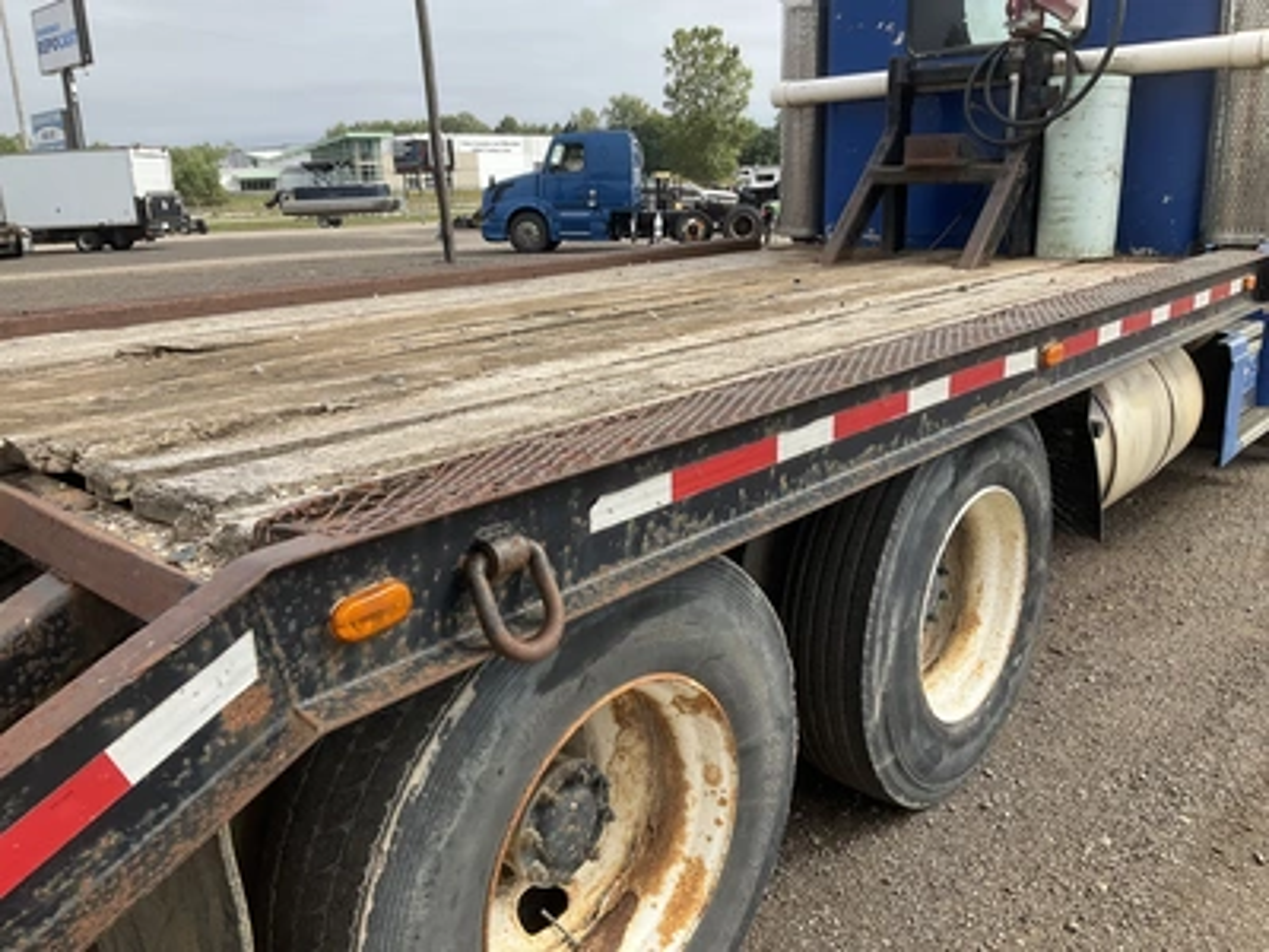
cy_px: 476
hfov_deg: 61.7
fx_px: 1063
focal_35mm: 29
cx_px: 634
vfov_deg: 48.2
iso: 25
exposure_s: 1/1144
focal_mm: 3
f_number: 1.8
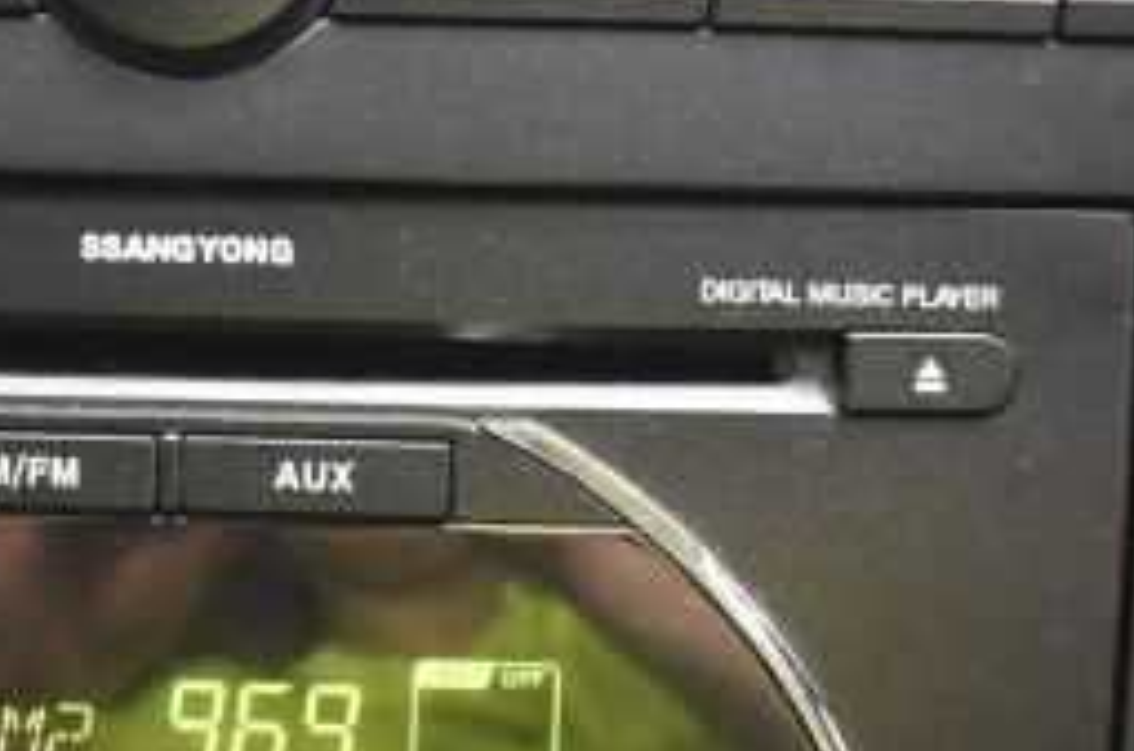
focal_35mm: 94
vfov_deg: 14.5
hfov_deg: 21.2
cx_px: 116
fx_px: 2963
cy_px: 387
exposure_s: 1/30
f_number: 4
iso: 3200
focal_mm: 25
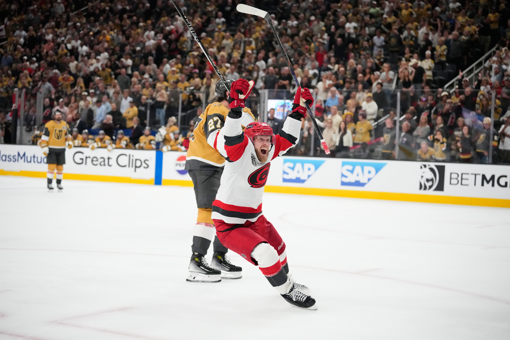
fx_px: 992
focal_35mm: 70
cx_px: 255
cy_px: 170
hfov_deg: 28.8
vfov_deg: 19.5
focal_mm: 70
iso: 5000
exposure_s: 1/3200
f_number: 2.8
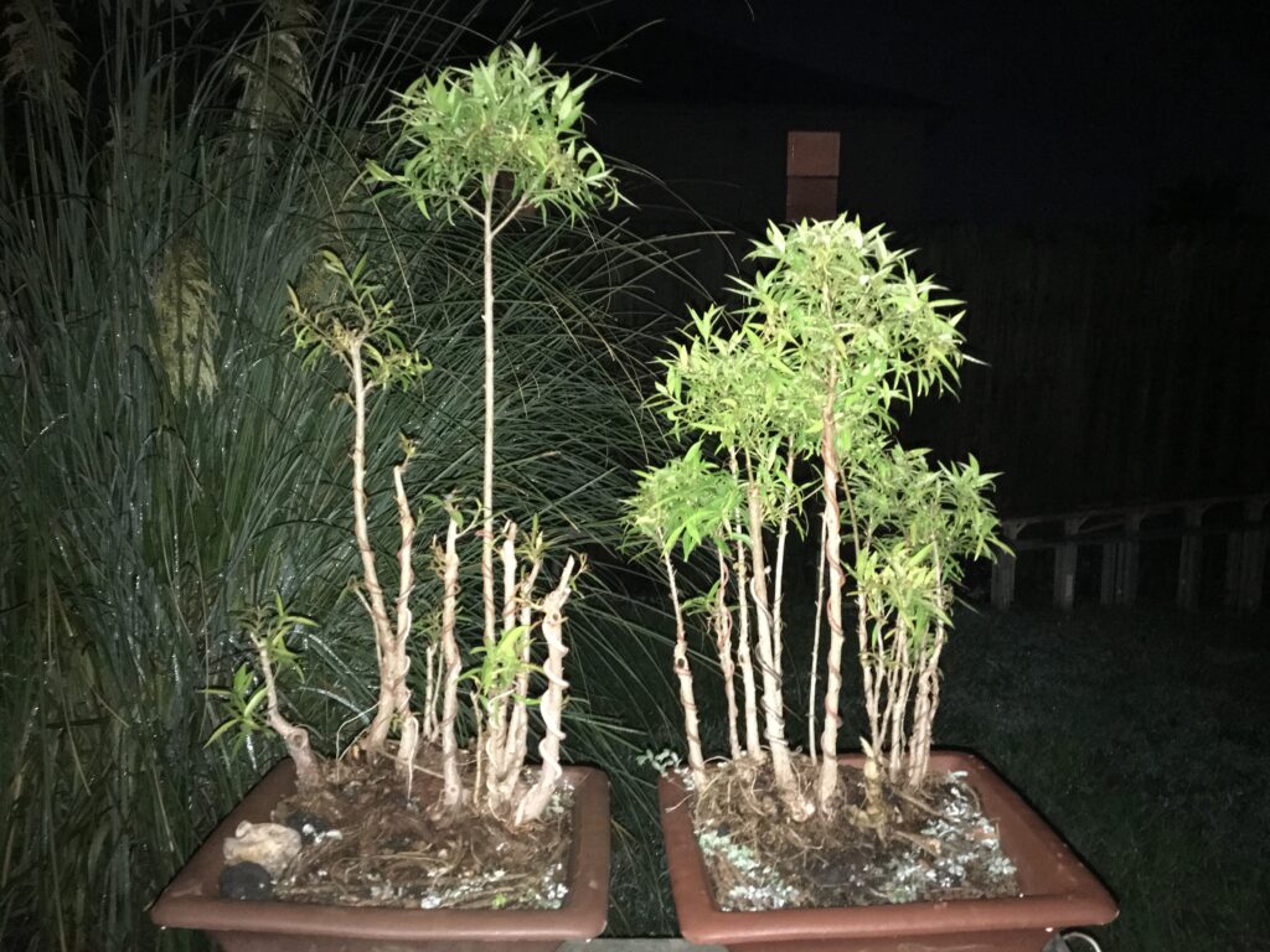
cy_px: 476
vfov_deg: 48.2
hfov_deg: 61.7
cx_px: 635
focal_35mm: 29
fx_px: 1064
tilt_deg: -5.8
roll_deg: -1.1
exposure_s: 1/16
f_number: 2.2
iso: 500
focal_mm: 4.15
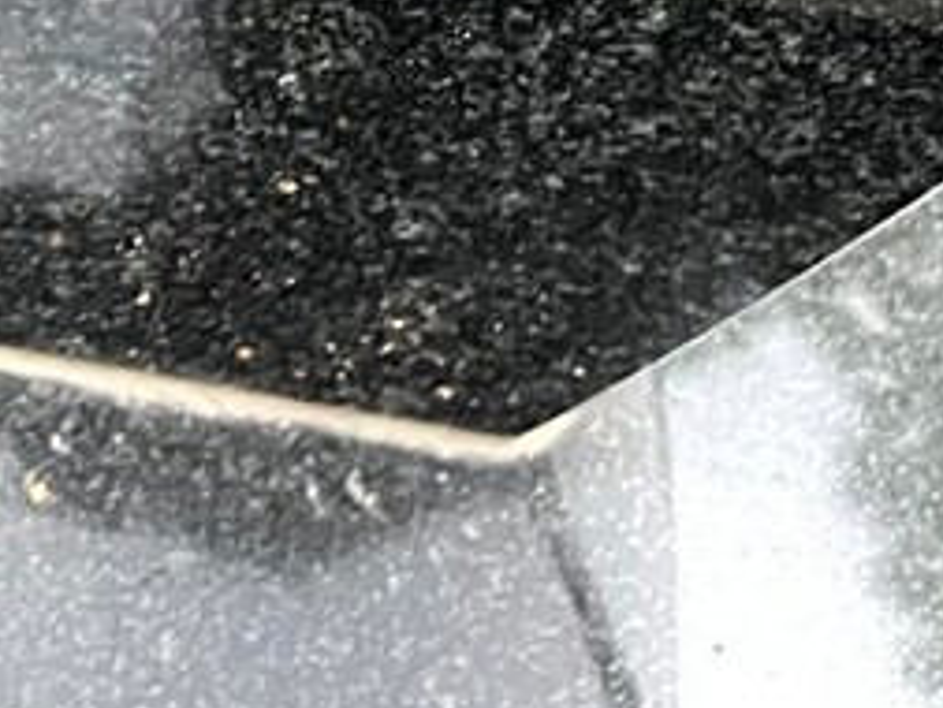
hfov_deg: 12.0
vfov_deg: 8.9
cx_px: -900
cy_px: -1073
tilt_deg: -49.4
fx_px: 4034
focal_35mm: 148
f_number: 1.6
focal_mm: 4.2
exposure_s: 1/88
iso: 125
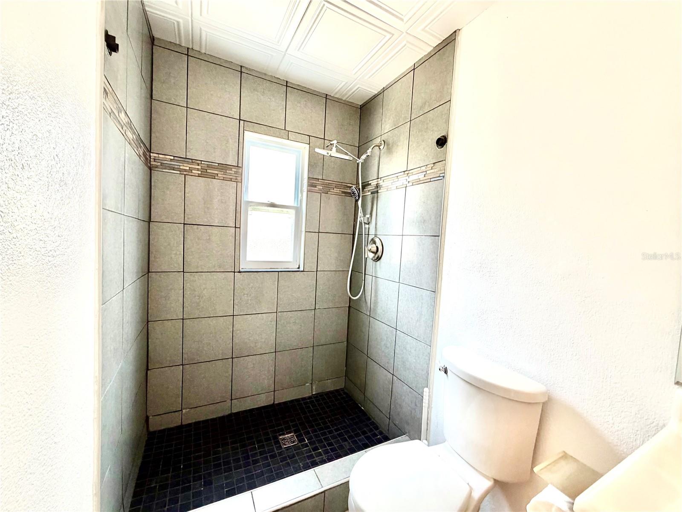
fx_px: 276
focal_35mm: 14
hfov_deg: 102.1
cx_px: 341
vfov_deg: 85.7
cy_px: 256
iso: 320
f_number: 2.2
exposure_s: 1/91
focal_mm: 2.22
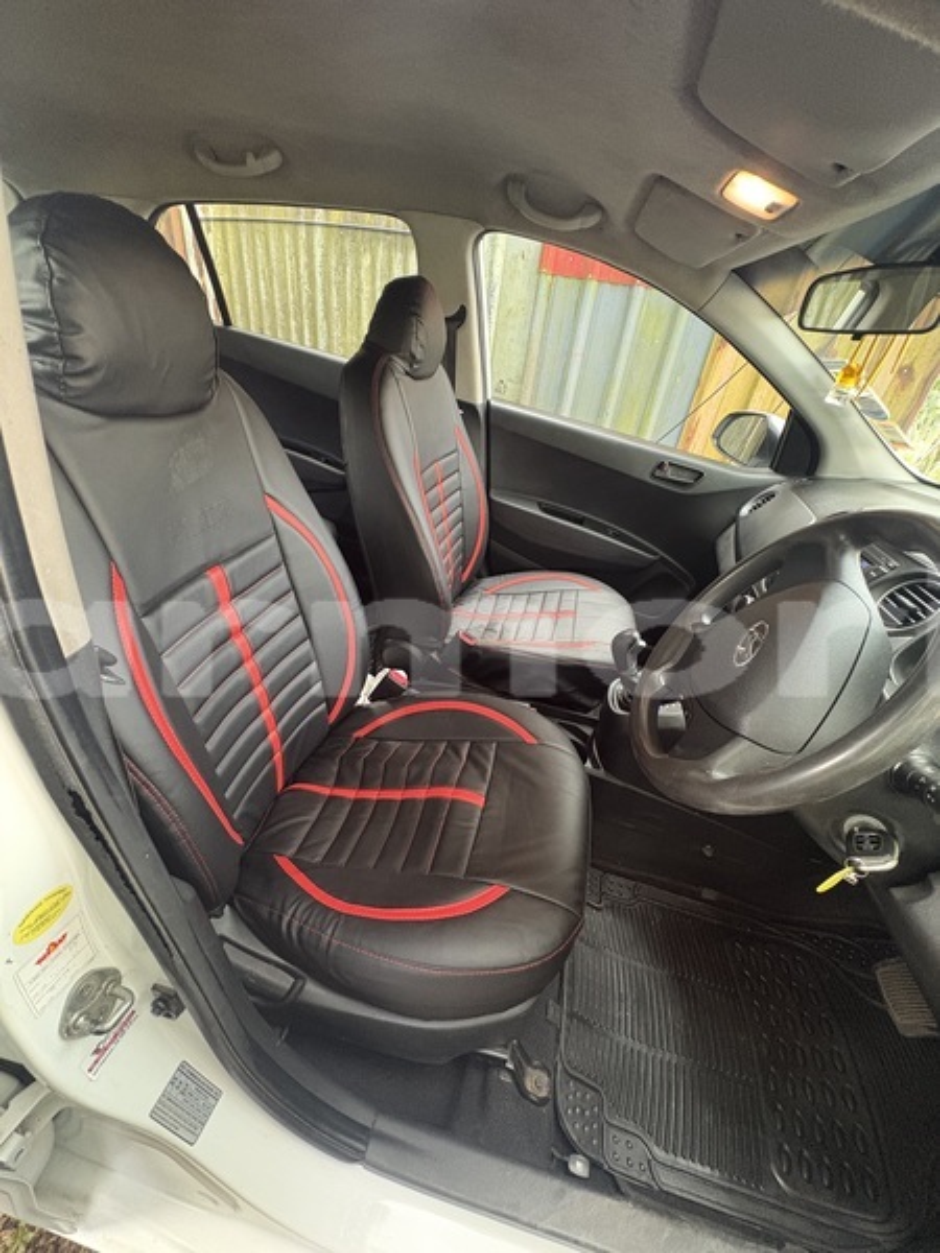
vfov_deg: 102.1
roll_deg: -8.0
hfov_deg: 85.7
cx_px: 470
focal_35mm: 14
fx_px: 507
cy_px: 626
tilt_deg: -34.7
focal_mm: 2.22
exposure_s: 1/60
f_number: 2.2
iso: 640
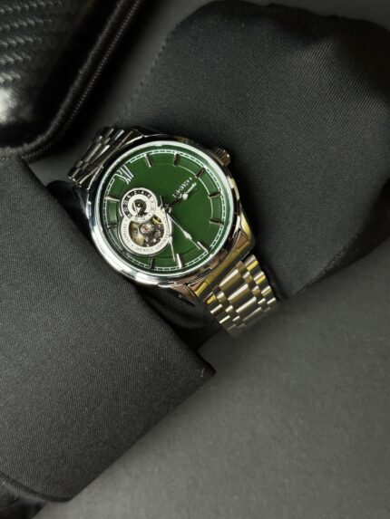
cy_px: 260
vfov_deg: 39.6
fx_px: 721
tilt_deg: -82.8
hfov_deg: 30.3
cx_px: 195
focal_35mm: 48
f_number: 1.78
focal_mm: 6.76
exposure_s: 1/100
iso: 50
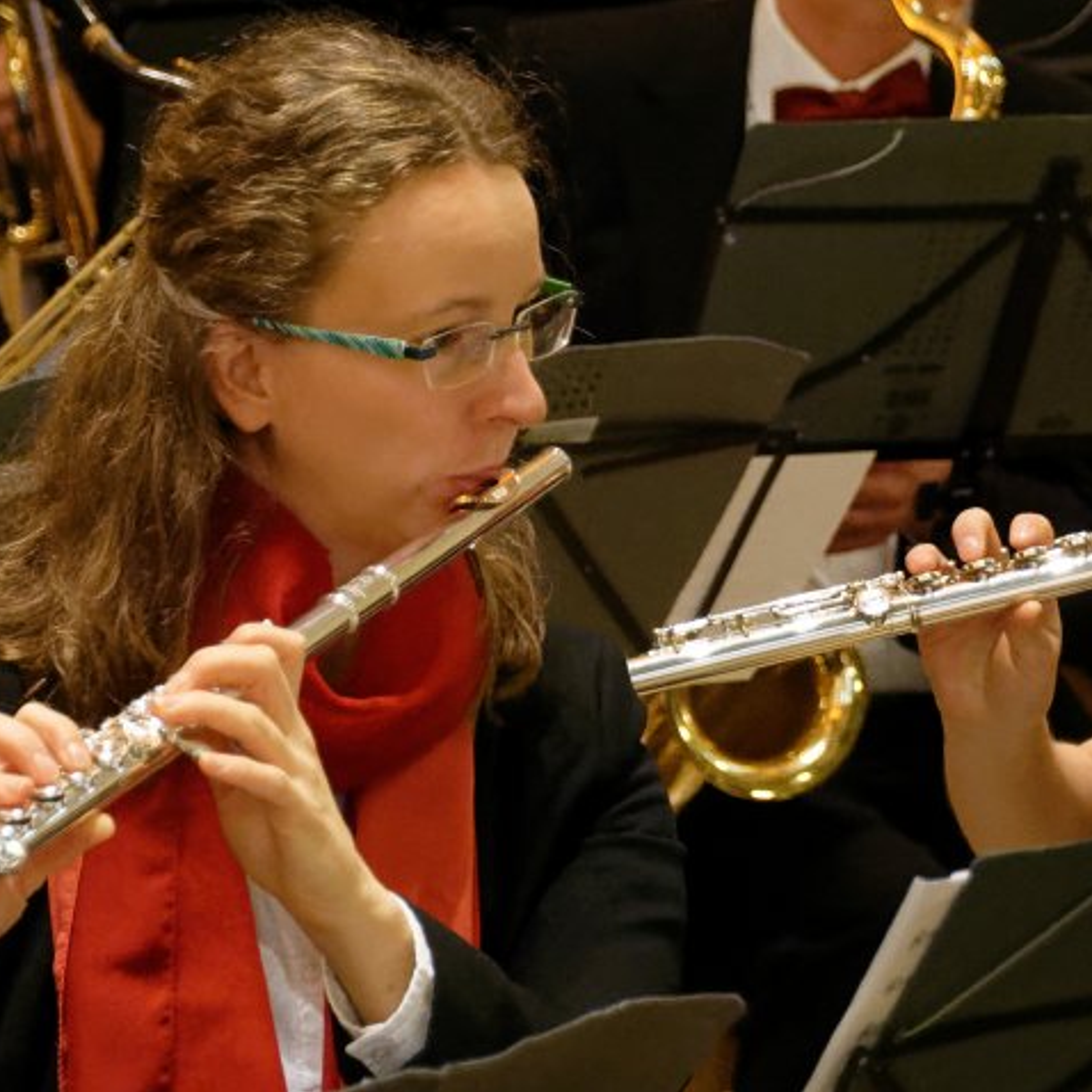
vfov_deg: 6.3
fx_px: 9989
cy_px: 504
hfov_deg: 6.2
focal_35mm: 280
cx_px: 886
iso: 14400
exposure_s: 1/160
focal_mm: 105
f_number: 5.3
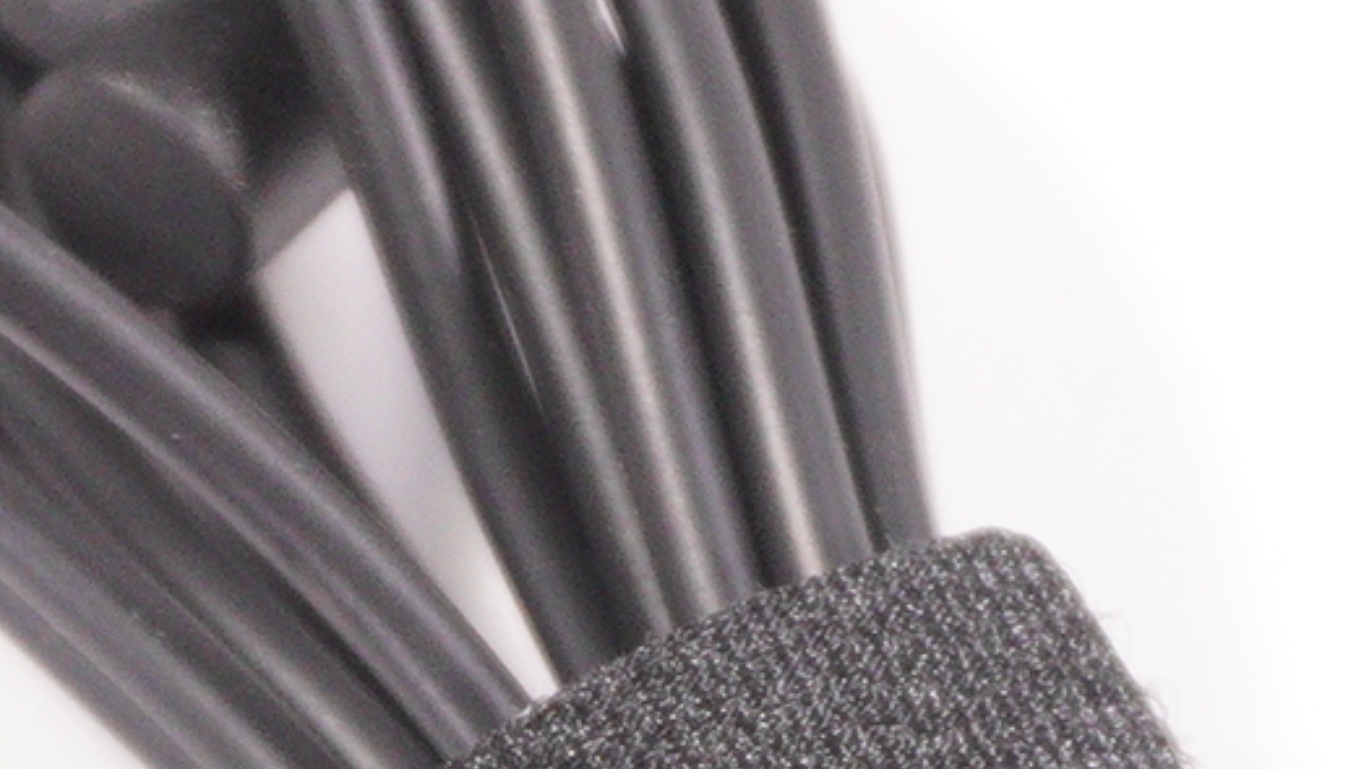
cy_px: 1494
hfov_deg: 8.5
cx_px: -211
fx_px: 9145
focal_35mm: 252
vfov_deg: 4.7
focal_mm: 28
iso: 1000
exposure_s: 1/200
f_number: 5.6
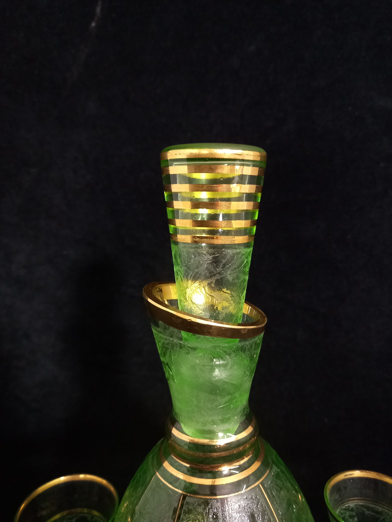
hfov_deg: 54.9
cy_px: 261
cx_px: 196
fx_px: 377
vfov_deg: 69.4
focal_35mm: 25
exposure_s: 1/25
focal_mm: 4.6
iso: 400
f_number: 2
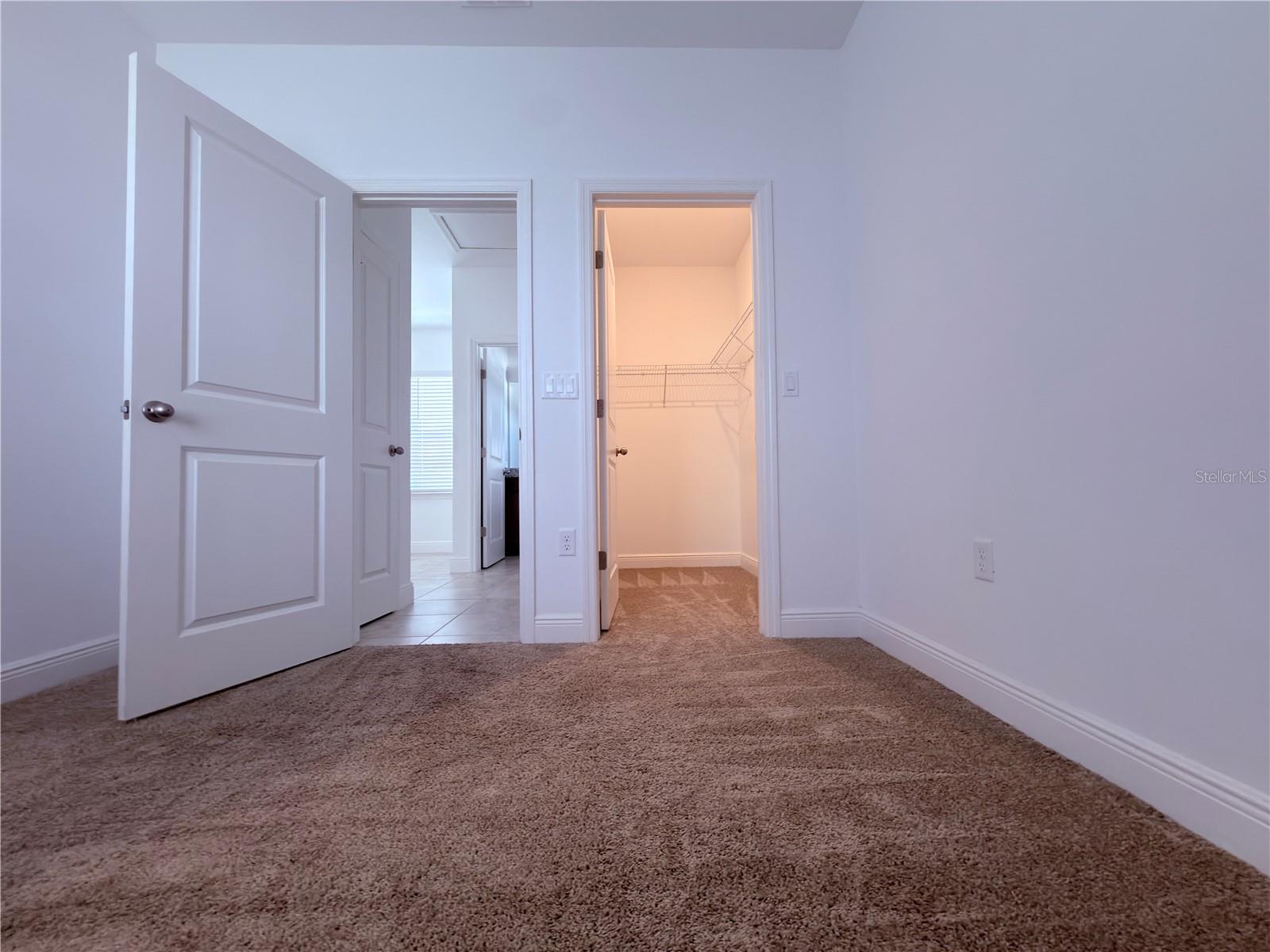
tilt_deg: +1.6
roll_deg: +1.0
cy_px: 476
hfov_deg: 102.1
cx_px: 635
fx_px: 514
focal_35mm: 14
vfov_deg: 85.7
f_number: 2.2
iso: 80
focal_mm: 2.22
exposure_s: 1/30
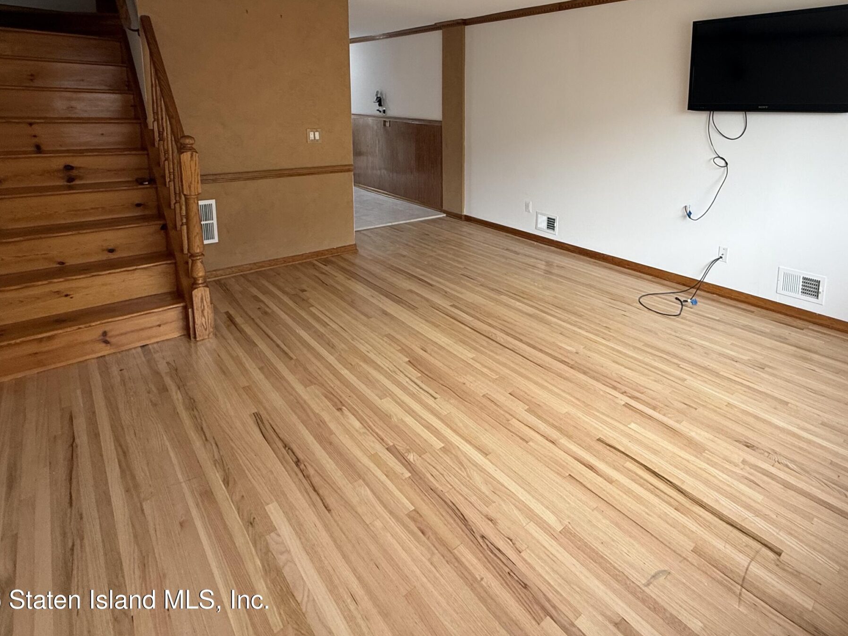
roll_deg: -1.5
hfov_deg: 80.2
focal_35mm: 20
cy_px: 187
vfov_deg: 63.4
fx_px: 490
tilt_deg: -9.4
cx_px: 530
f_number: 2.2
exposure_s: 1/99
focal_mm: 2.22
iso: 100
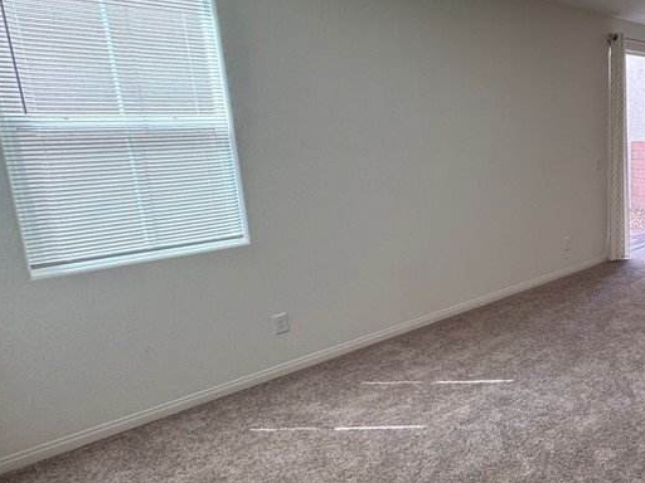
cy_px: 219
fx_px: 522
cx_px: 611
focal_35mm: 28
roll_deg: +0.3
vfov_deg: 49.7
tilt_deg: -11.9
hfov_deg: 53.2
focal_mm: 2.22
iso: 100
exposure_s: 1/120
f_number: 2.2
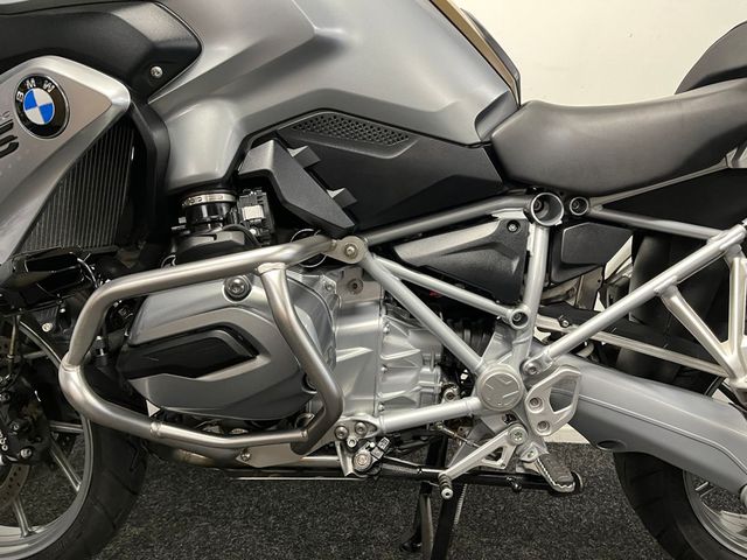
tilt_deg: -10.9
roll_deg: +1.4
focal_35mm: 26
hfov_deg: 67.3
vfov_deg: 53.1
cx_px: 374
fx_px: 561
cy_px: 280
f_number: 1.6
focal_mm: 5.1
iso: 320
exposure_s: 1/50
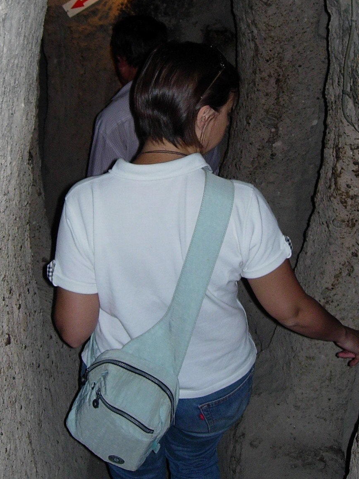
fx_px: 1037
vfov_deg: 25.8
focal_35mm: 75
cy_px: 143
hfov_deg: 19.6
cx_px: 193
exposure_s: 1/64
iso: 79
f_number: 2.8
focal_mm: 7.8
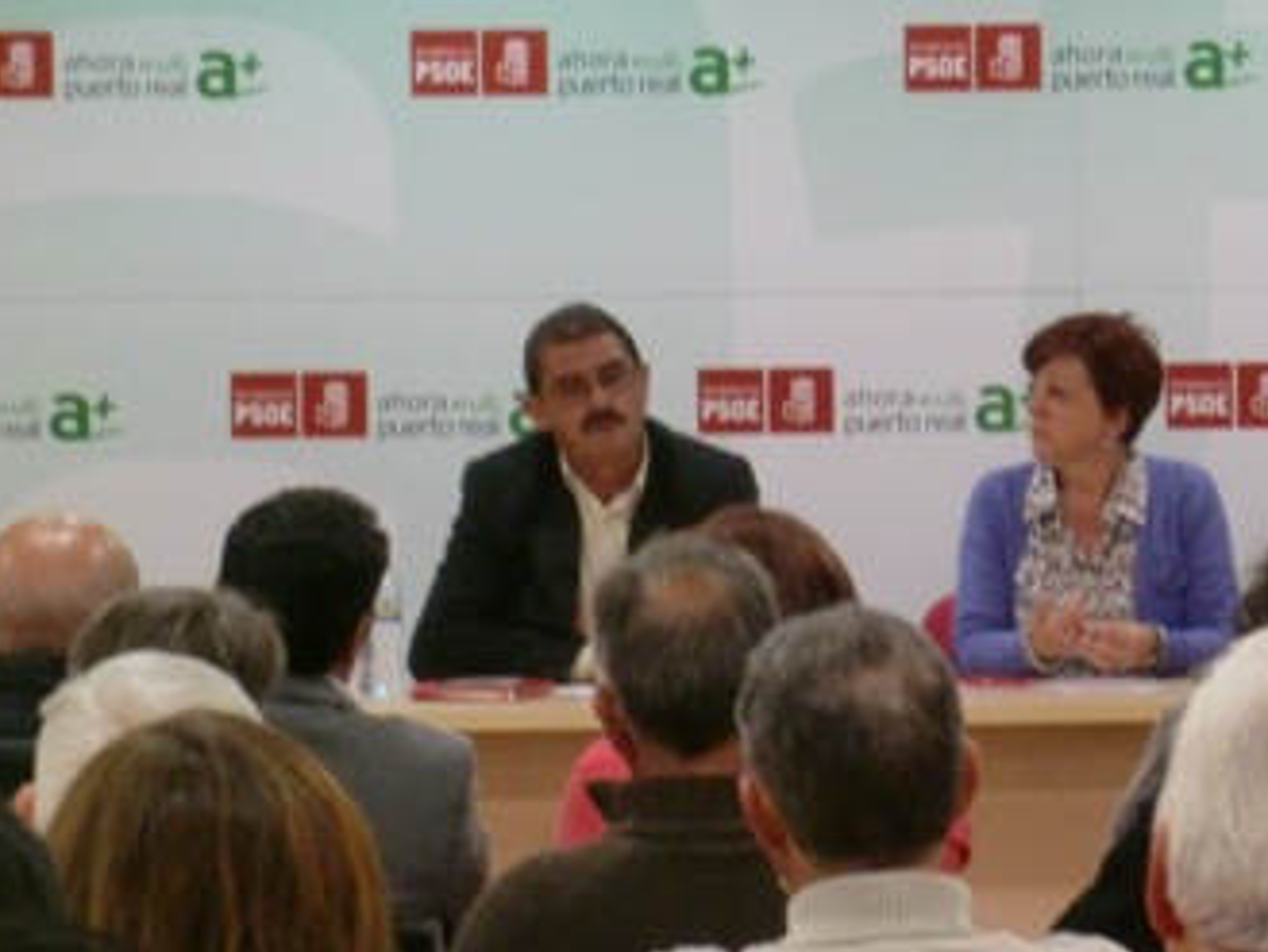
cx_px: 1002
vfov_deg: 6.8
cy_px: 586
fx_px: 7988
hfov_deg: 9.1
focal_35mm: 218
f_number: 5.9
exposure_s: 1/13
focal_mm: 18.6
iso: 400
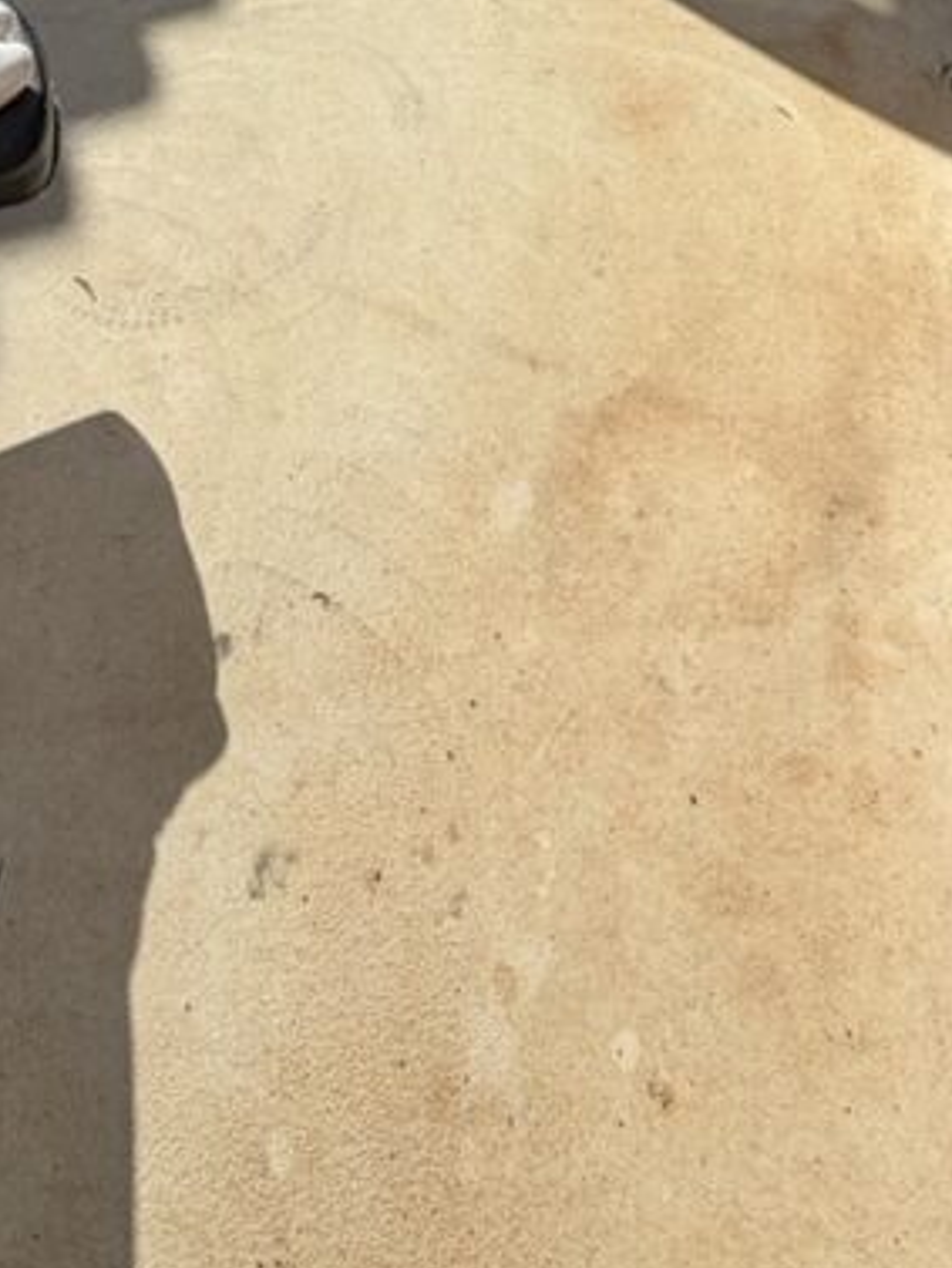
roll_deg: -1.0
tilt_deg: -18.9
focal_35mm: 38
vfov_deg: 34.5
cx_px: 474
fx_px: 1393
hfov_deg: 37.7
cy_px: -380
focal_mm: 2.22
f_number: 2.2
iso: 20
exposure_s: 1/1189
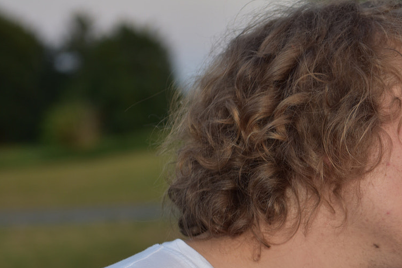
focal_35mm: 133
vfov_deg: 10.3
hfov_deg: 15.2
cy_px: 250
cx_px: 387
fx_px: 1486
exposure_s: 1/60
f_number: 4
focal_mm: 62
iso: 100
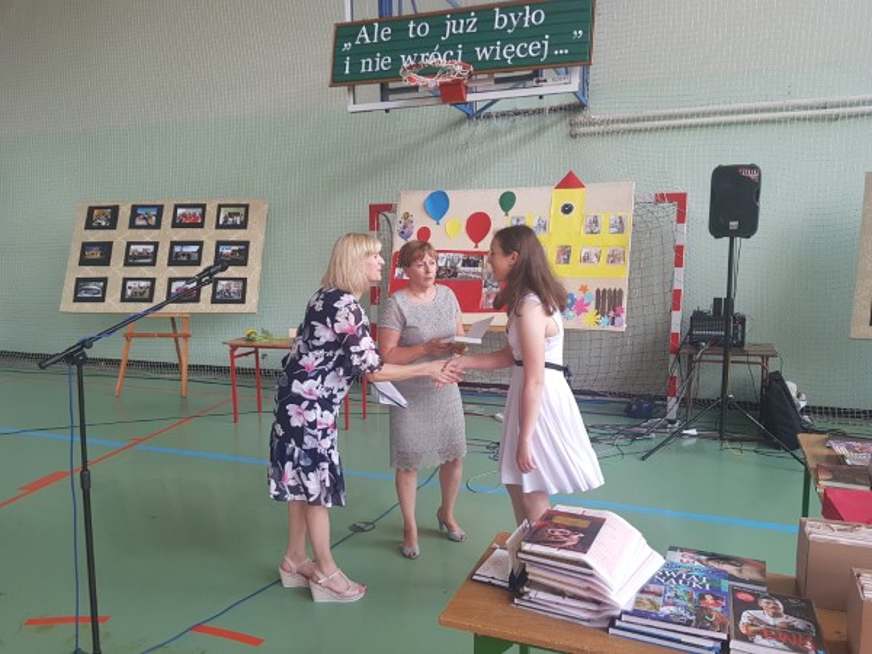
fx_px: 655
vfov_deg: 53.1
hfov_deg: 67.3
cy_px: 327
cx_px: 436
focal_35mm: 26
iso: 80
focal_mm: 4.2
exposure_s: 1/100
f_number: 1.7
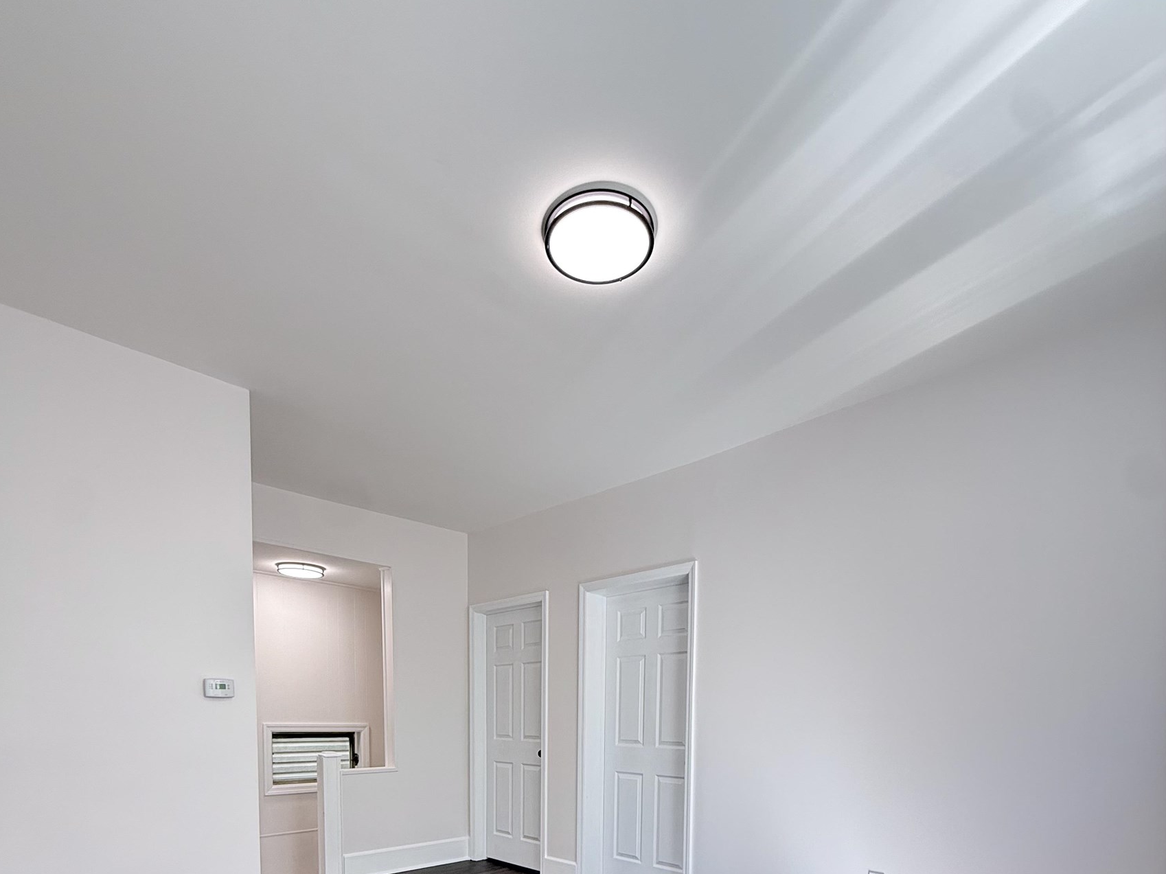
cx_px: 574
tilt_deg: -1.8
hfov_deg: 84.7
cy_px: 768
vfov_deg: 59.6
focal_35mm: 19
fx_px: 640
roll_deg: -0.4
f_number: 2.2
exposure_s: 1/99
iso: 125
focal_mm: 2.22
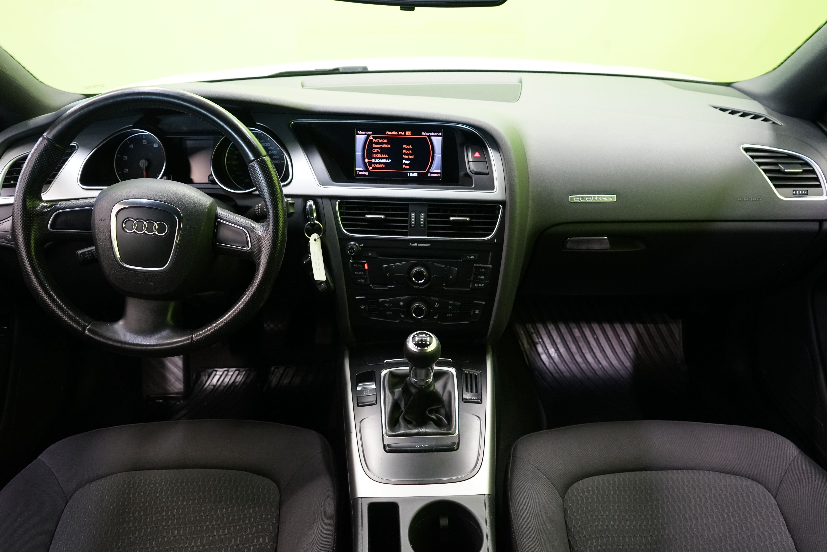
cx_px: 414
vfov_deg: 43.6
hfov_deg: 61.9
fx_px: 689
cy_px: 276
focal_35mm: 30
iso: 2500
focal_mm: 30
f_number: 5
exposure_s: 1/20
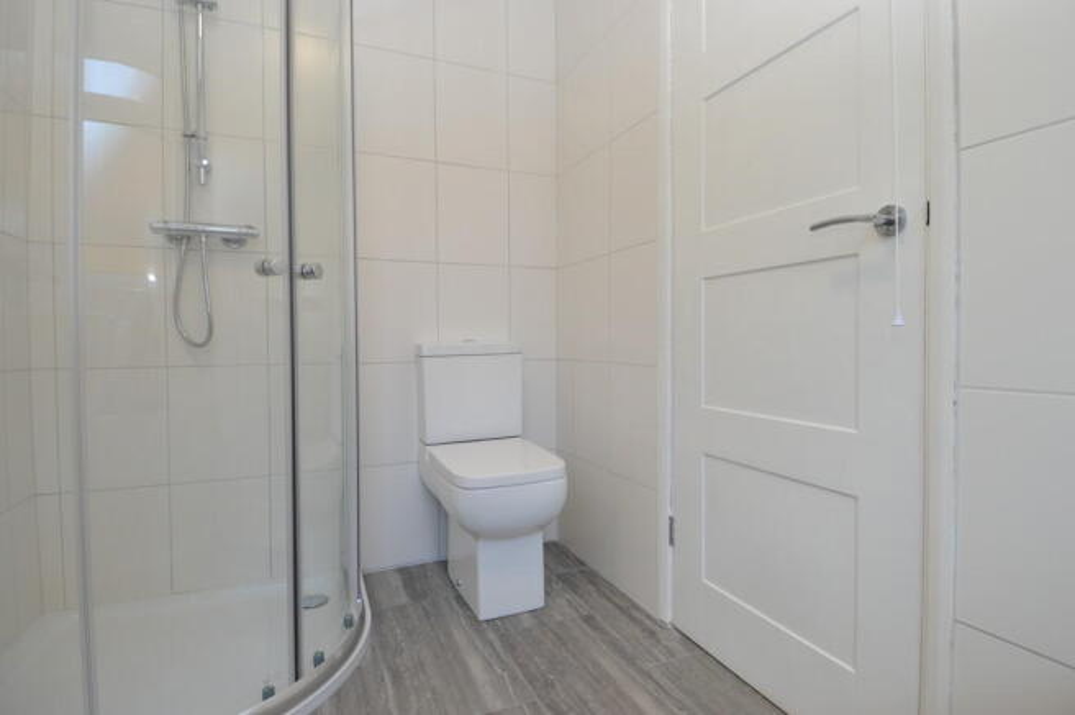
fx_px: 537
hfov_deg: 90.1
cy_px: 358
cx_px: 538
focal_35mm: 18
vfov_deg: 67.3
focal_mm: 12
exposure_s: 1/100
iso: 400
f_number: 5
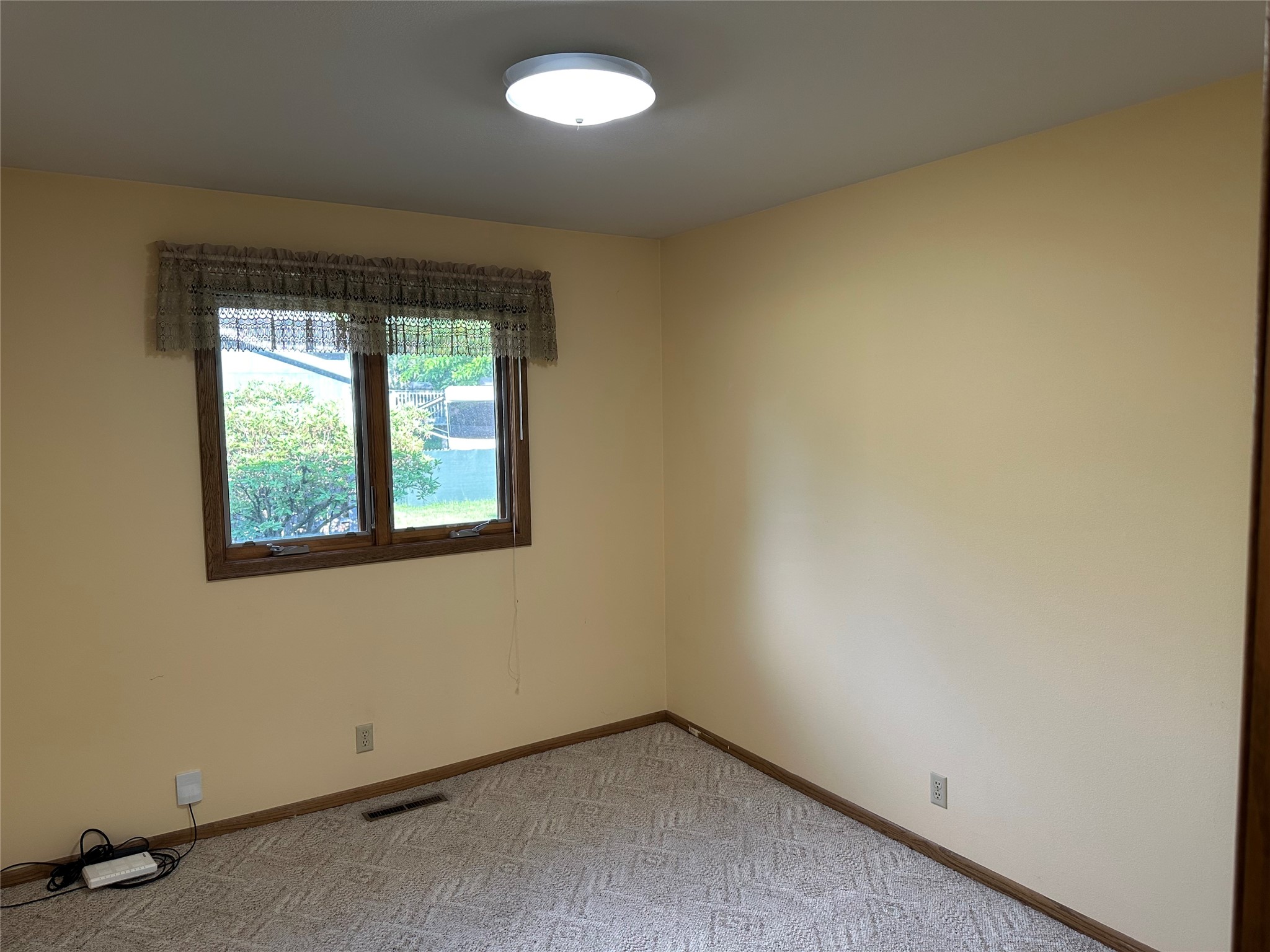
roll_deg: +0.5
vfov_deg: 56.8
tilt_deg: -3.3
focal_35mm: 24
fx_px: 881
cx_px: 635
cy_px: 476
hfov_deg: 71.6
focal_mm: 6.86
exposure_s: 1/60
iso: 125
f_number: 1.78
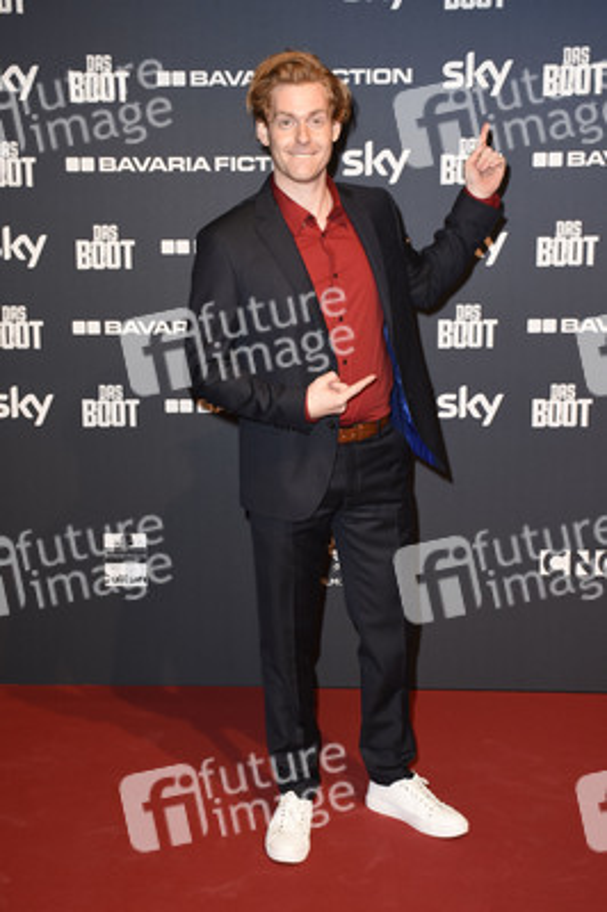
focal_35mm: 51
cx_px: 304
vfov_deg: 38.9
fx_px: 1292
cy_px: 456
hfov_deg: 26.4
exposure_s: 1/160
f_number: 6.3
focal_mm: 34
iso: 640
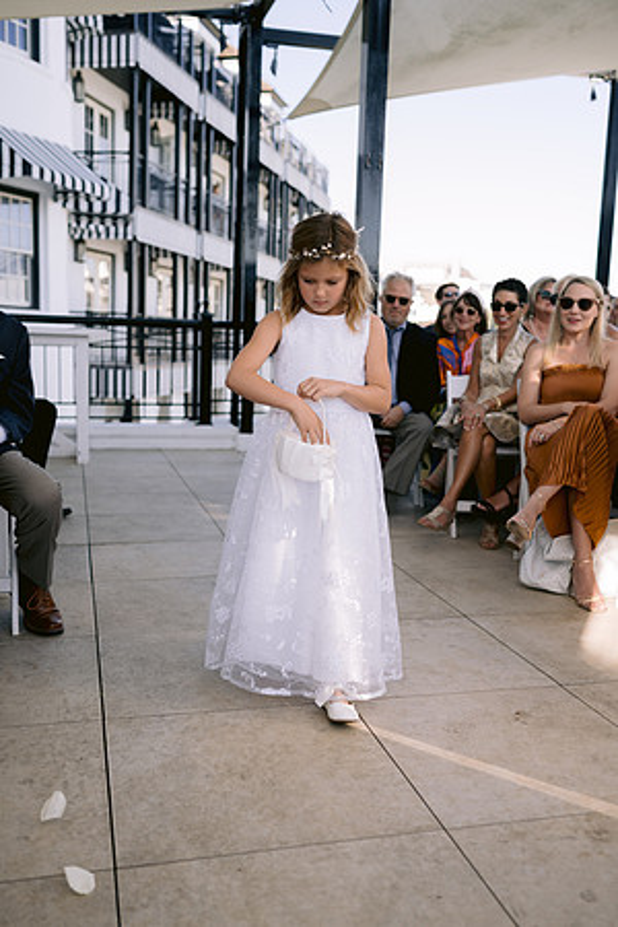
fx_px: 901
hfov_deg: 37.9
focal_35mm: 35
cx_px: 309
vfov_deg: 54.4
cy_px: 464
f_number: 2.8
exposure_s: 1/800
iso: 200
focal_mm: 35
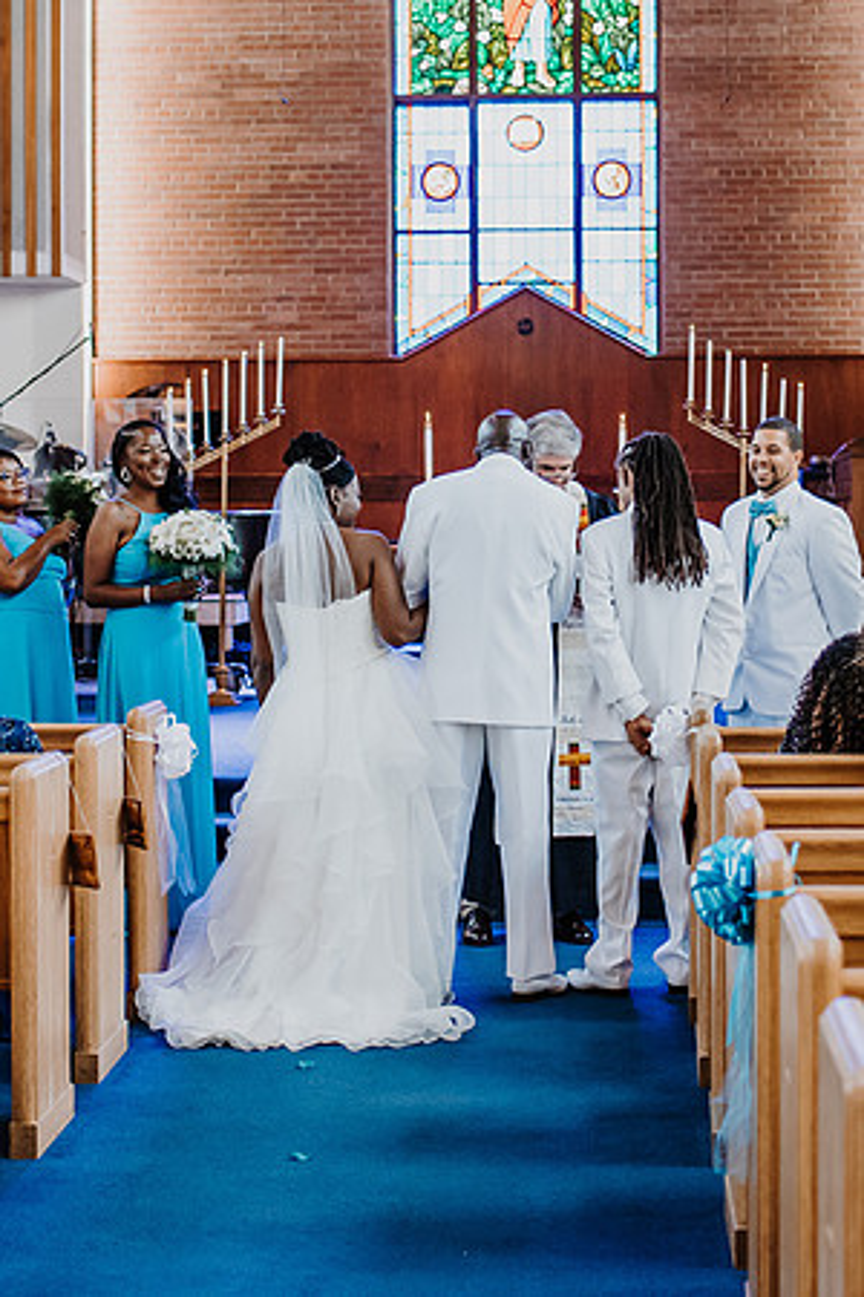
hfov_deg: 18.0
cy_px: 500
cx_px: 430
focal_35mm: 76
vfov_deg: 26.7
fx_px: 2727
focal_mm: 35
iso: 1400
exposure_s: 1/640
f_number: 2.2
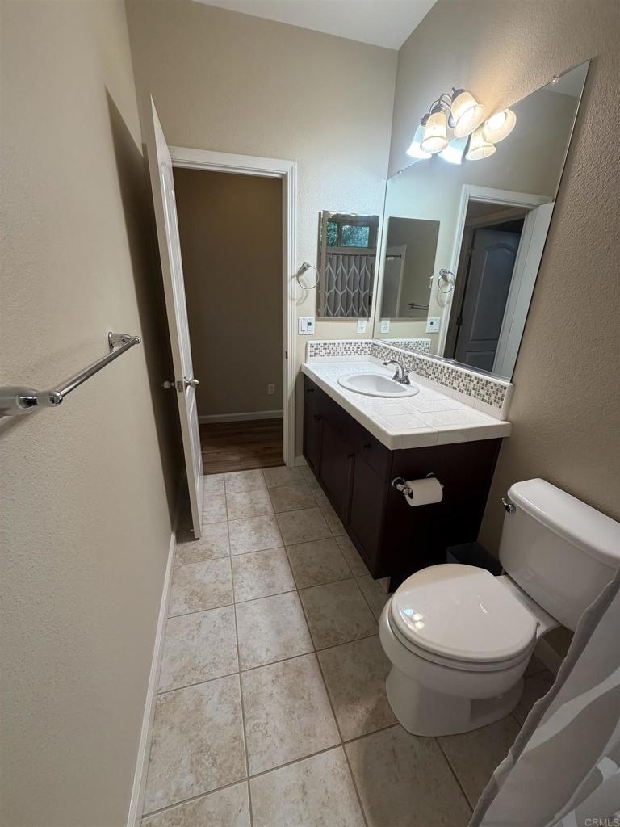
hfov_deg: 85.7
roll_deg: -2.9
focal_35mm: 14
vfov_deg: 102.1
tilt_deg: -20.4
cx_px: 310
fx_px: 334
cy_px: 414
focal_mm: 2.22
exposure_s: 1/120
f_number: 2.2
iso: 250
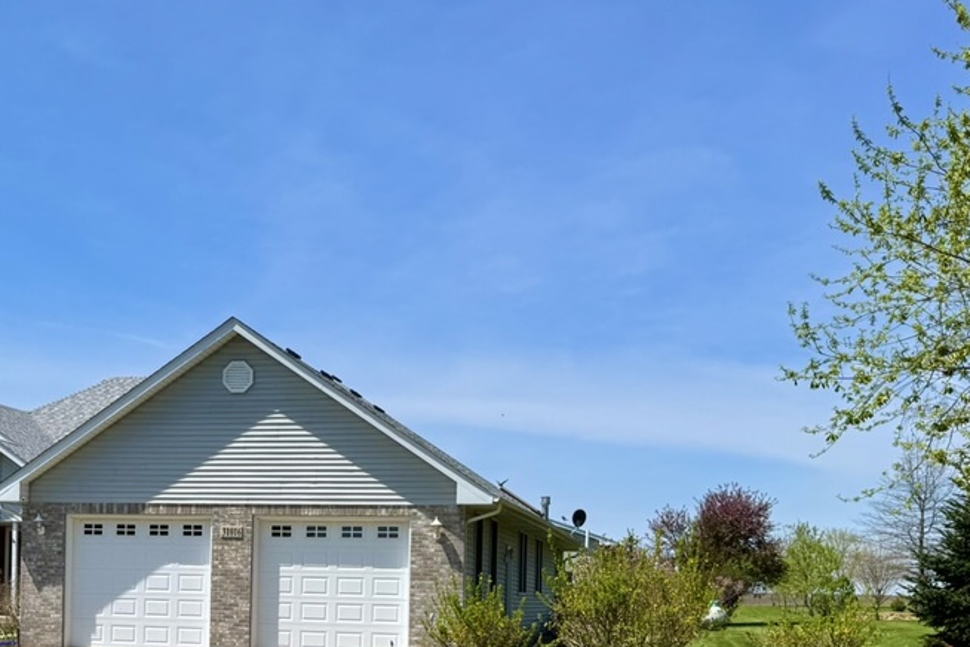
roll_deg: -1.5
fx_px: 1482
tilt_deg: +0.2
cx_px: 249
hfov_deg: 35.5
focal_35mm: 55
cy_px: 586
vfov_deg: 23.9
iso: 80
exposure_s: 1/5814
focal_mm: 6.76
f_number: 1.78
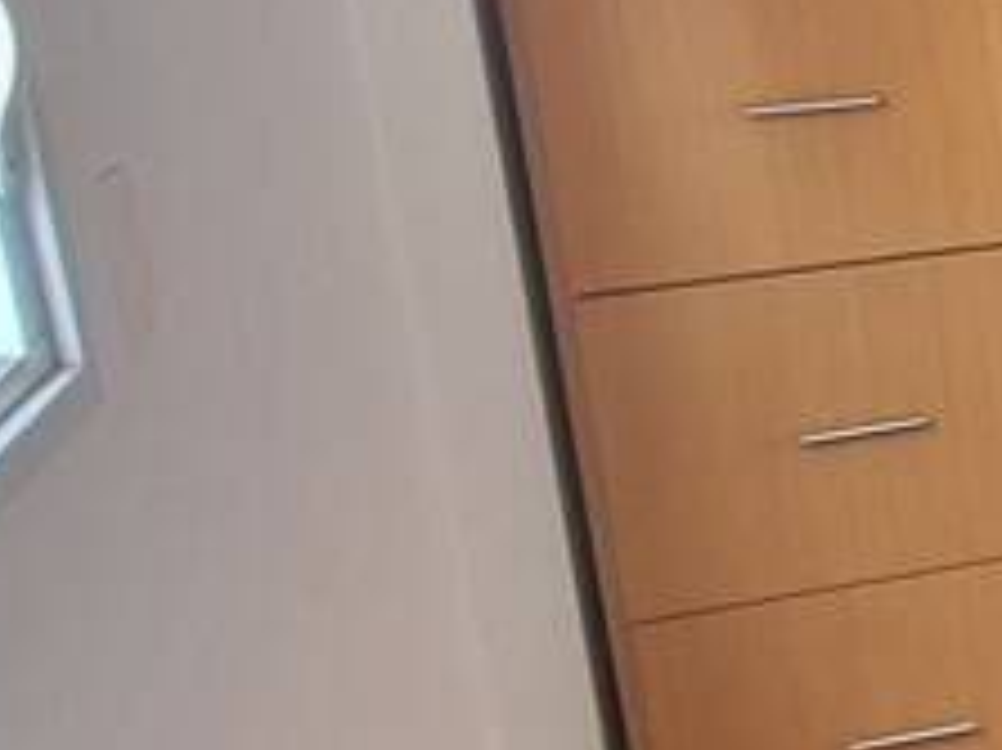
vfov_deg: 17.3
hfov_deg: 14.4
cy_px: 99
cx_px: 2453
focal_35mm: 84
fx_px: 2430
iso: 50
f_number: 2.2
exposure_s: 1/40
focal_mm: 1.74
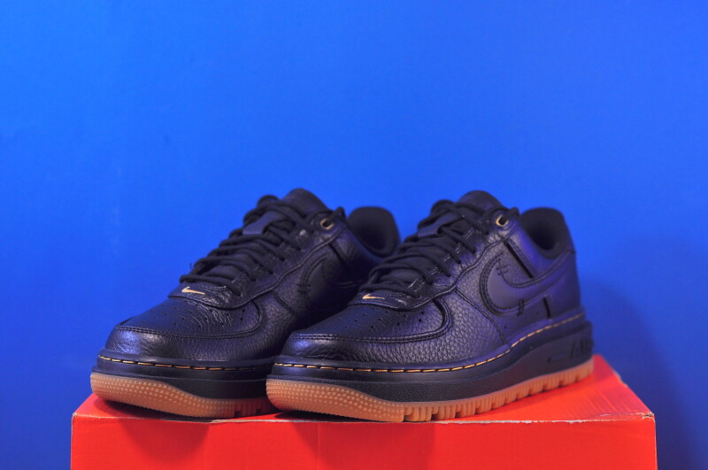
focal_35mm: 75
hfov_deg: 27.0
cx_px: 354
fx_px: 1473
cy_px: 235
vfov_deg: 18.1
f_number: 3.2
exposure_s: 1/250
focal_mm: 50
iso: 250
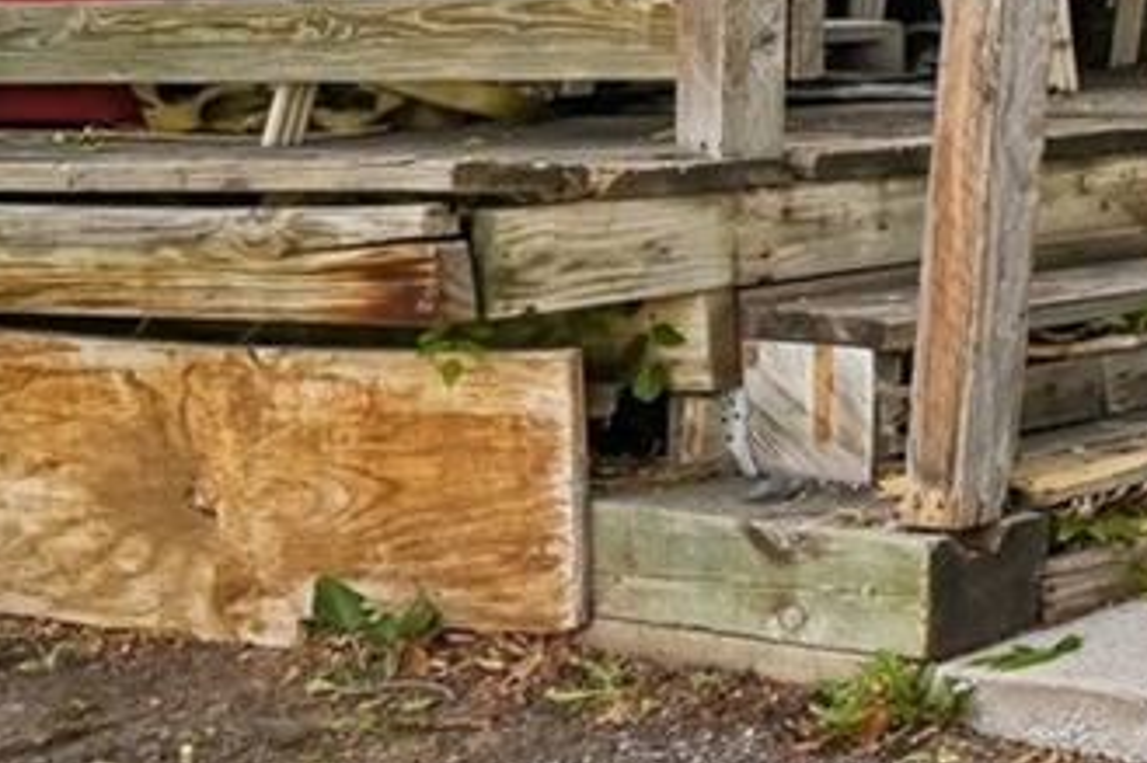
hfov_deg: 16.3
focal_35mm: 70
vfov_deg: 18.5
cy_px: -87
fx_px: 2243
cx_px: 2590
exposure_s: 1/100
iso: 400
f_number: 10
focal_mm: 14.5
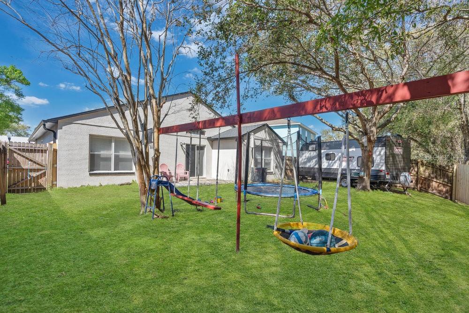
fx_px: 208
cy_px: 156
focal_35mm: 16
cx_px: 234
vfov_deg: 73.8
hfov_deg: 96.7
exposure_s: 1/125
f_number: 8
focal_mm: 16
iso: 100
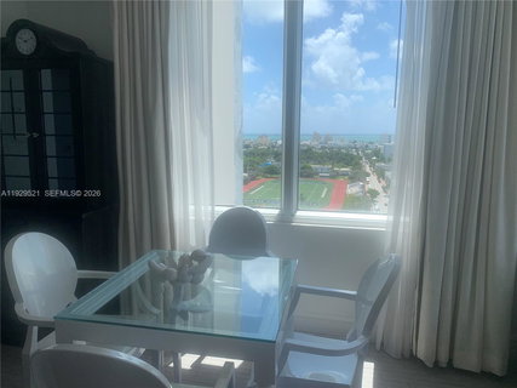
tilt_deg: -9.5
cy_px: 194
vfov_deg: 53.0
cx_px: 258
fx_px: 388
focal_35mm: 26
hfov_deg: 67.3
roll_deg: +0.3
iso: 25
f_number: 1.8
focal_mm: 4.25
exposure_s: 1/1748
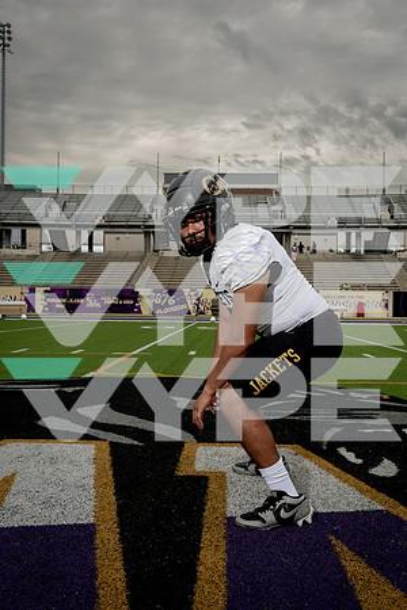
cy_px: 305
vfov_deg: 57.2
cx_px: 204
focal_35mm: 33
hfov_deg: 40.0
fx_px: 560
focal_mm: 33
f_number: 8
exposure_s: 1/250
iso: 250
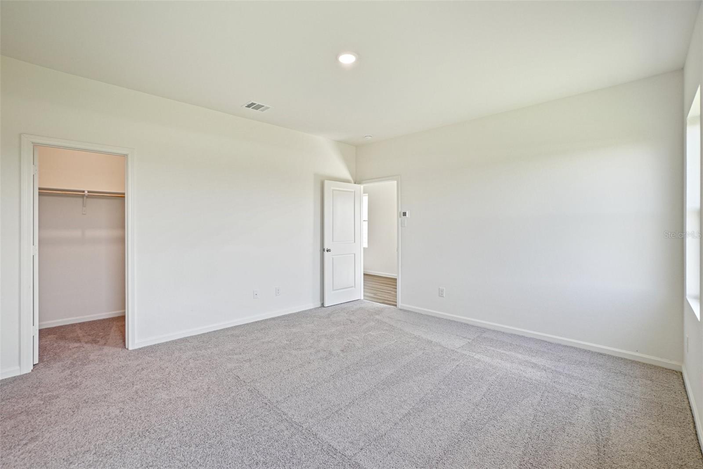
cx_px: 352
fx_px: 293
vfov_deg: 77.3
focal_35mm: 15
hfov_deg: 100.4
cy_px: 234
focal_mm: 10
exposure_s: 1/60
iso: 400
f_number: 8
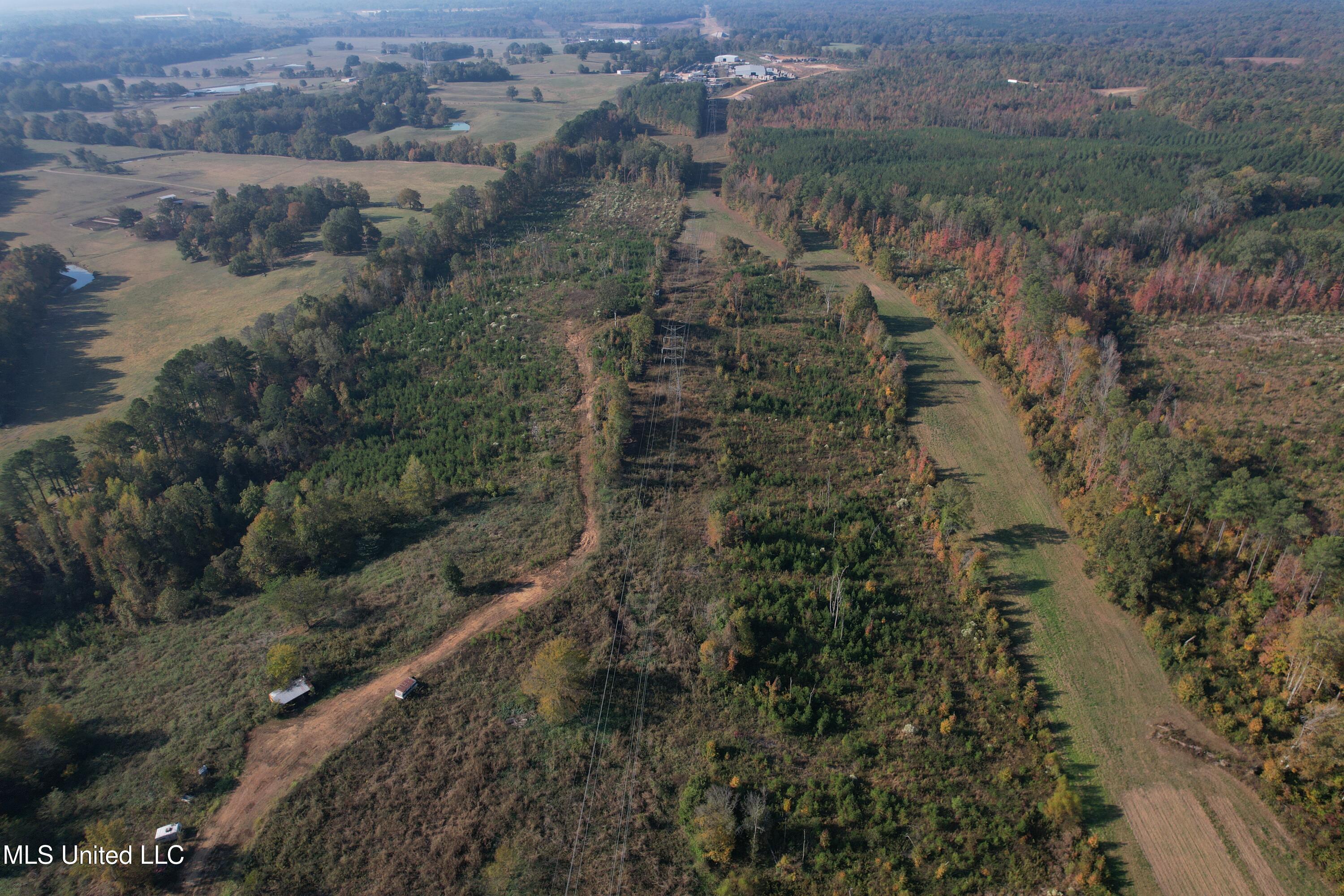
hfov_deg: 78.6
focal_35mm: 22
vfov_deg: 57.2
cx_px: 672
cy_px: 448
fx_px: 821
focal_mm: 8.38
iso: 110
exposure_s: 1/1600
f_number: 2.8
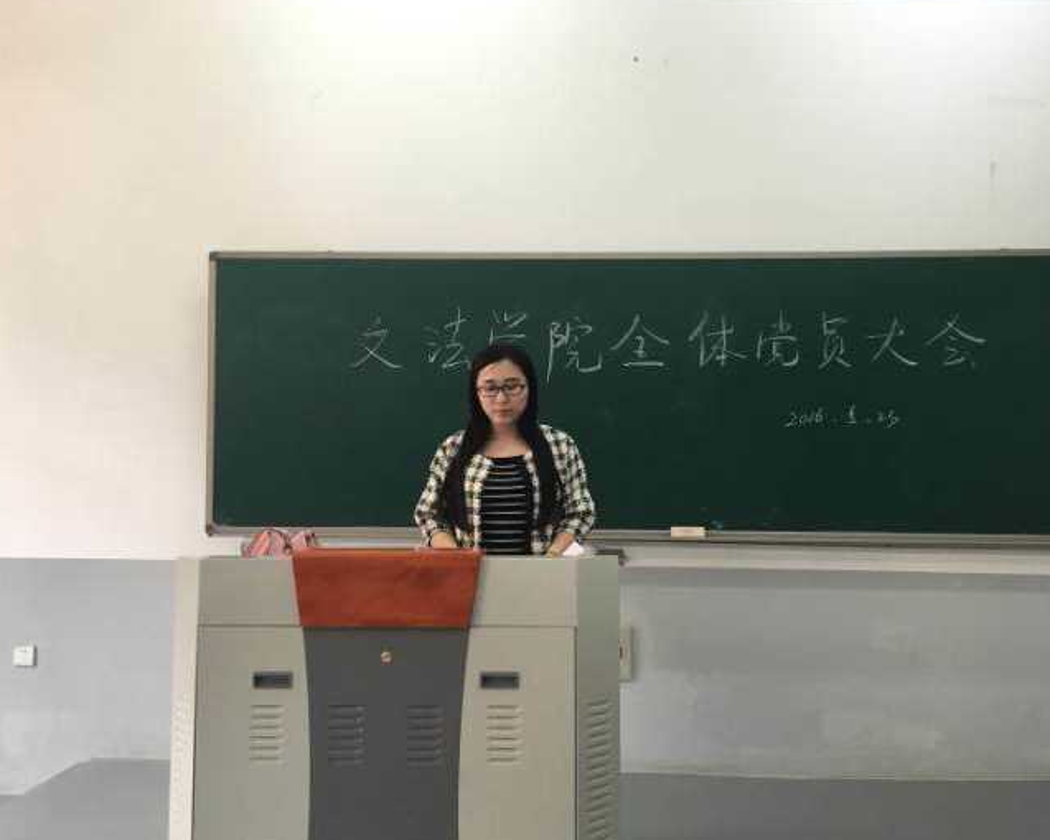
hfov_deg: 55.5
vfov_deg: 45.8
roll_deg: -1.3
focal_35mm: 32
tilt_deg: +1.6
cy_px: 425
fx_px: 995
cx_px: 579
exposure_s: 1/33
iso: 40
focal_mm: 4.15
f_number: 2.2
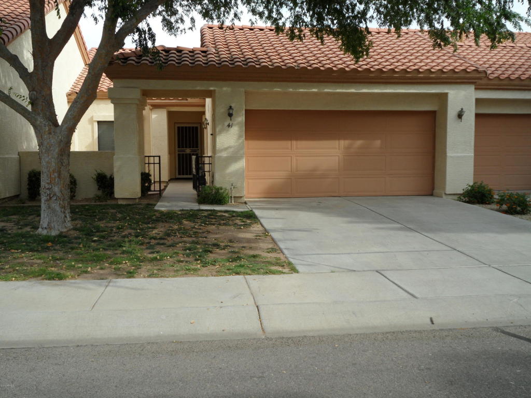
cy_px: 199
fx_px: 568
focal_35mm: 37
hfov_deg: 50.1
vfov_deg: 38.7
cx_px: 266
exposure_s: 1/350
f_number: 4
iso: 80
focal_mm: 6.6
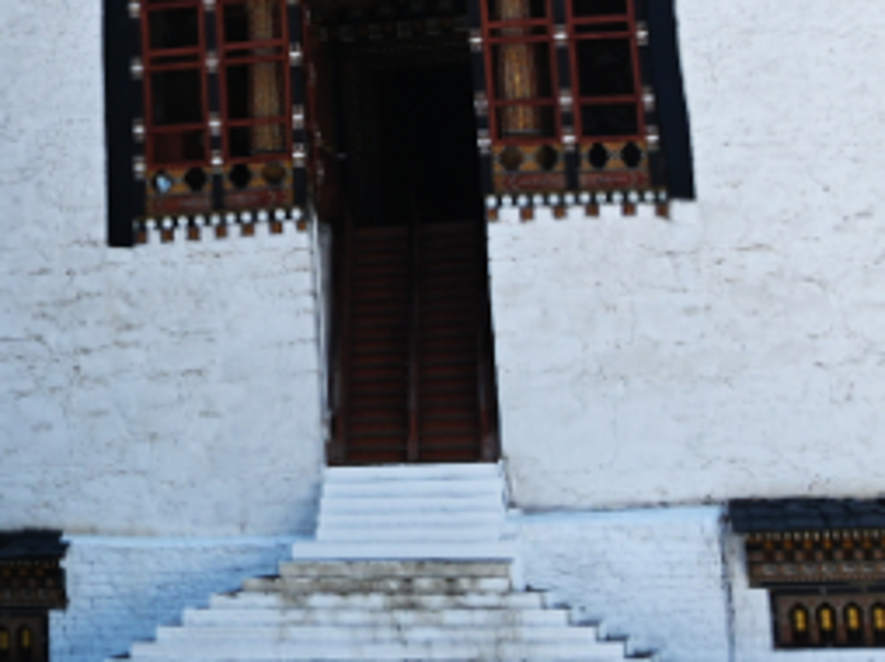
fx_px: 2707
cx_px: -150
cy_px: -216
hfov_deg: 17.8
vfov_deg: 13.4
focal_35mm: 106
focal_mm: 28
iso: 250
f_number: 6.3
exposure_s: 1/400
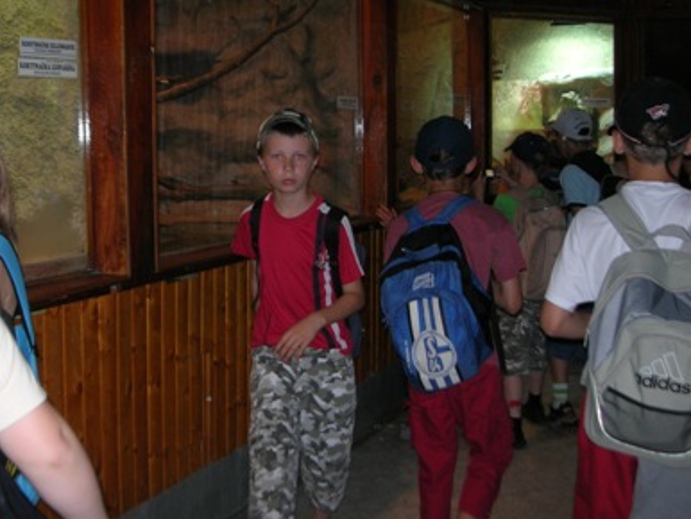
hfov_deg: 37.3
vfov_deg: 28.5
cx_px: 261
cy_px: 205
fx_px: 1019
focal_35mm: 51
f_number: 2.8
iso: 64
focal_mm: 7.8
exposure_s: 1/60.1
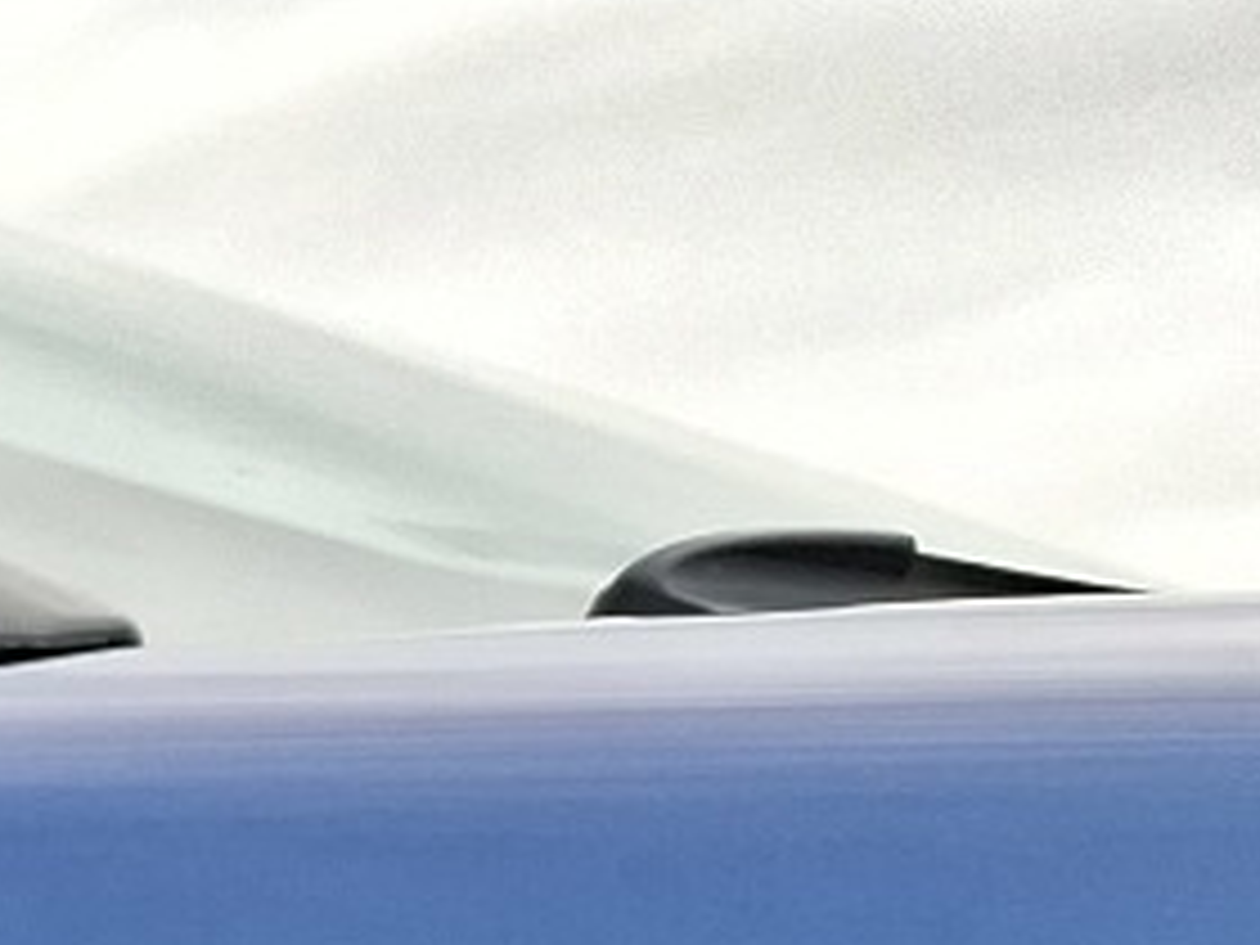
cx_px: -2718
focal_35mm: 148
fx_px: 5387
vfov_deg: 9.2
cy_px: 2061
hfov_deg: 9.7
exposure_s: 1/587
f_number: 1.8
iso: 50
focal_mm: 5.54
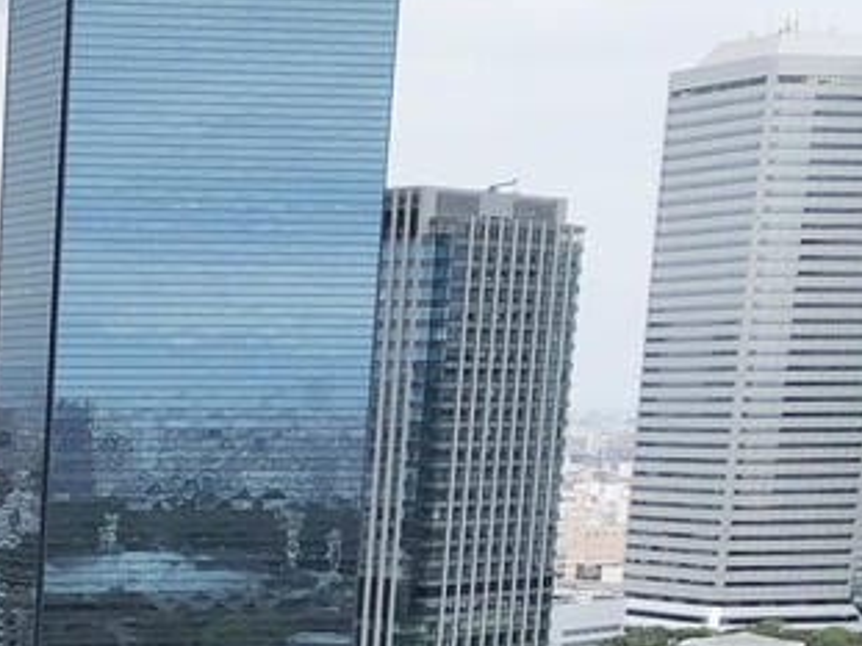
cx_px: -596
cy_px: 968
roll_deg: -0.2
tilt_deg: -13.9
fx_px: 2788
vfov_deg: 12.6
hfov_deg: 15.5
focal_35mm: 112
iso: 20
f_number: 1.8
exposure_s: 1/516
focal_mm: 3.99
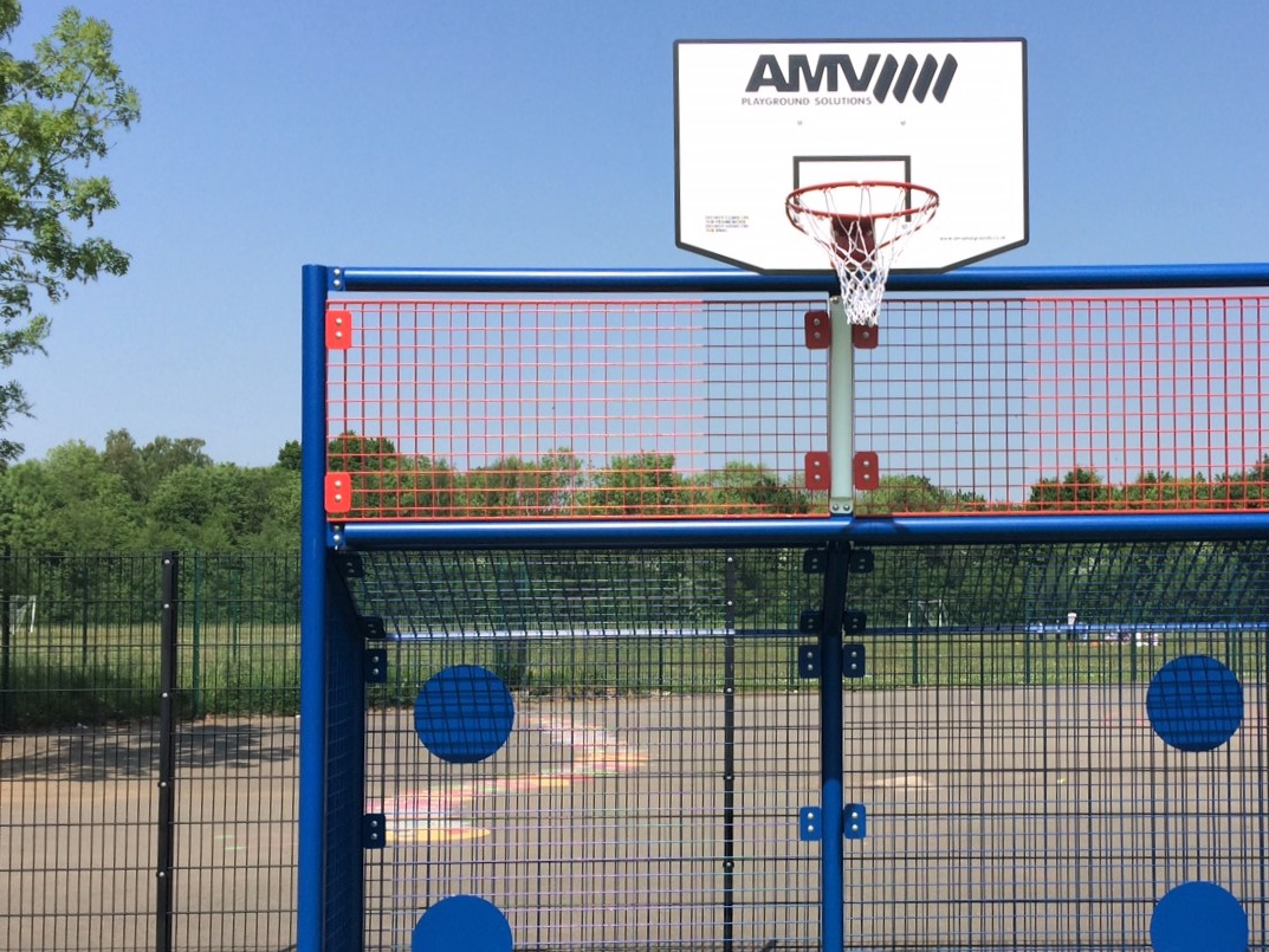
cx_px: 786
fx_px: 1577
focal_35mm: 43
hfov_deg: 43.5
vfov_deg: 33.5
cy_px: 556
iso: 32
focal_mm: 4.15
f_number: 2.2
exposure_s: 1/1786
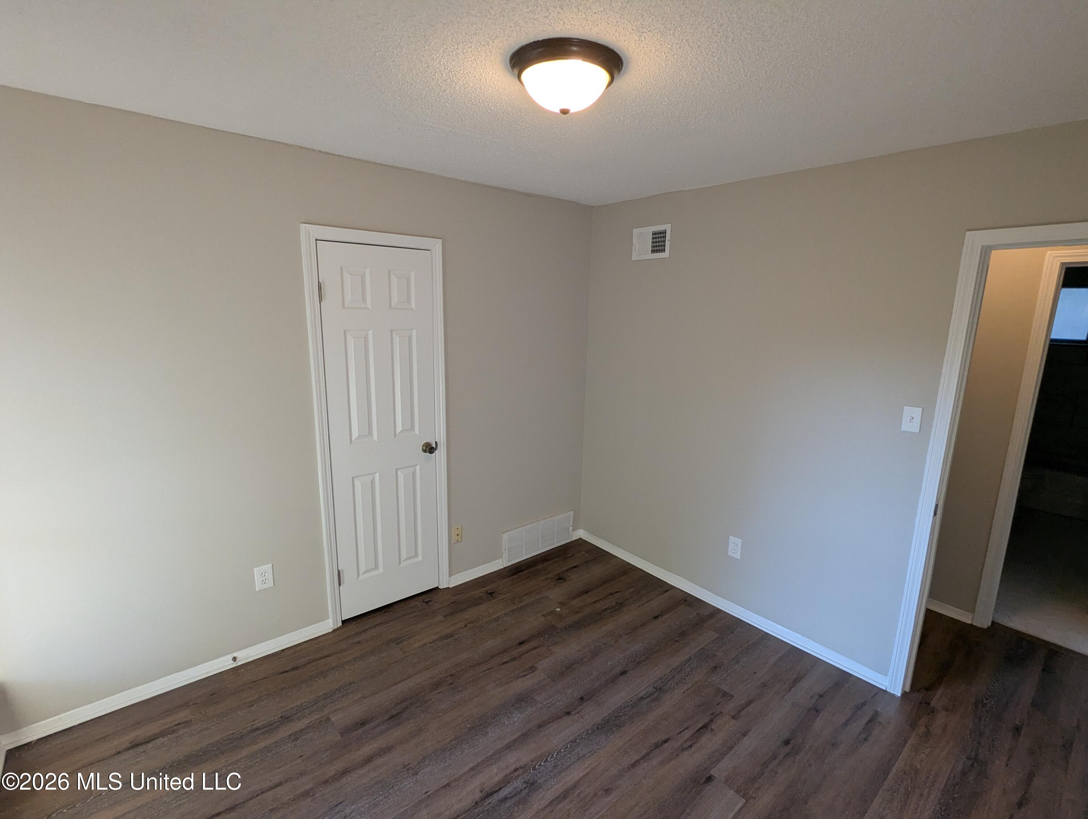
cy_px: 410
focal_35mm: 16
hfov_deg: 94.4
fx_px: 504
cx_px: 544
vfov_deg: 78.2
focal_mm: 2.35
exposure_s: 1/120
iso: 147
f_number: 2.2
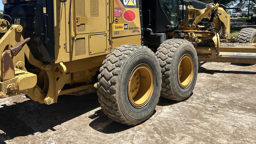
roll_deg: +1.0
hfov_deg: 56.2
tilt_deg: -3.4
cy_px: 29
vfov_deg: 32.8
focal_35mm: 35
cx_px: 103
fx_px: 238
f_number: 1.5
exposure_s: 1/2513
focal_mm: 5.7
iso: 50
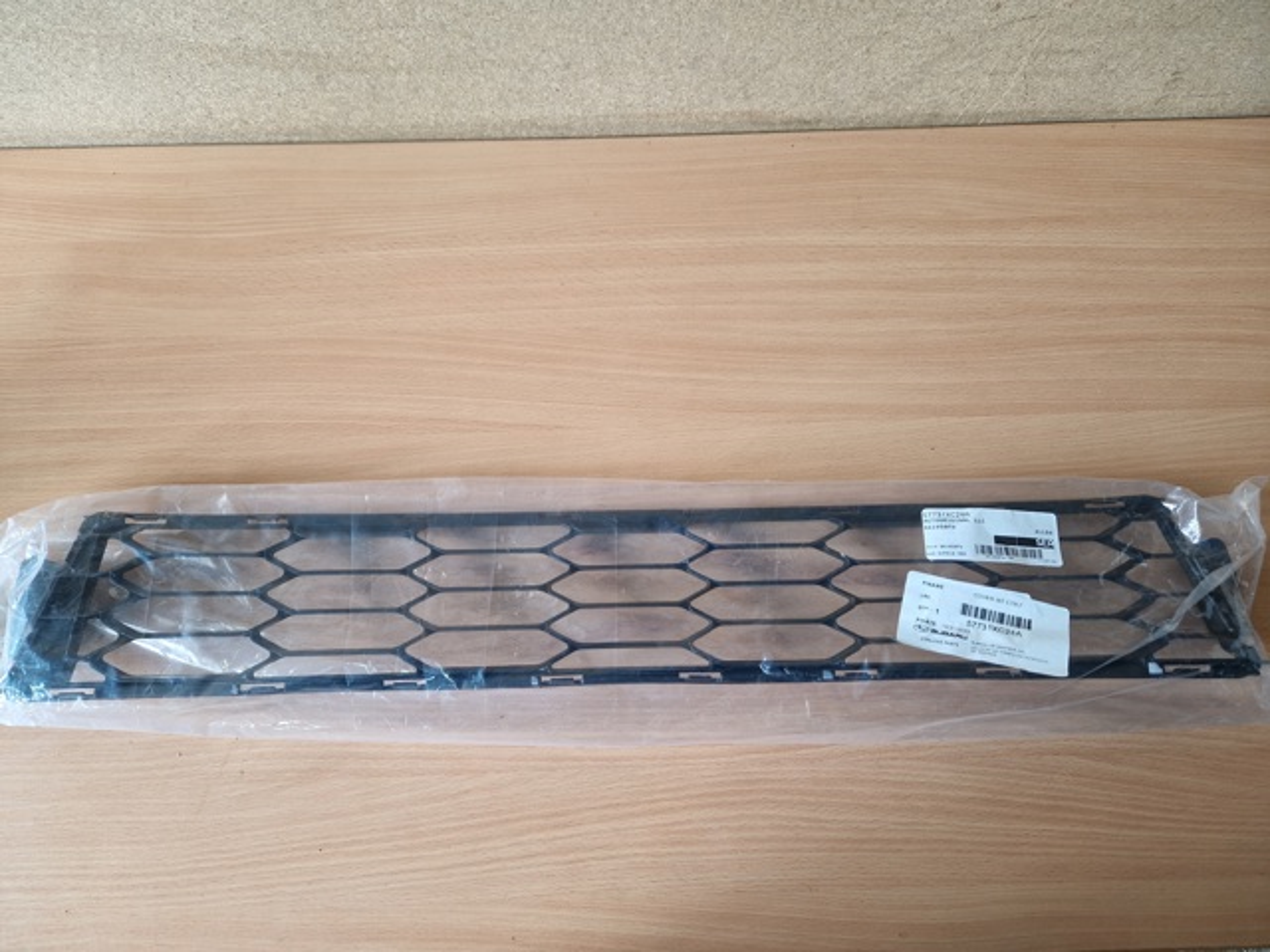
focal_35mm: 23
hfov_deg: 73.9
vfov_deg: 58.9
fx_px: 844
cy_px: 476
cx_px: 635
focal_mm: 5.4
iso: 50
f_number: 1.8
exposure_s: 1/116
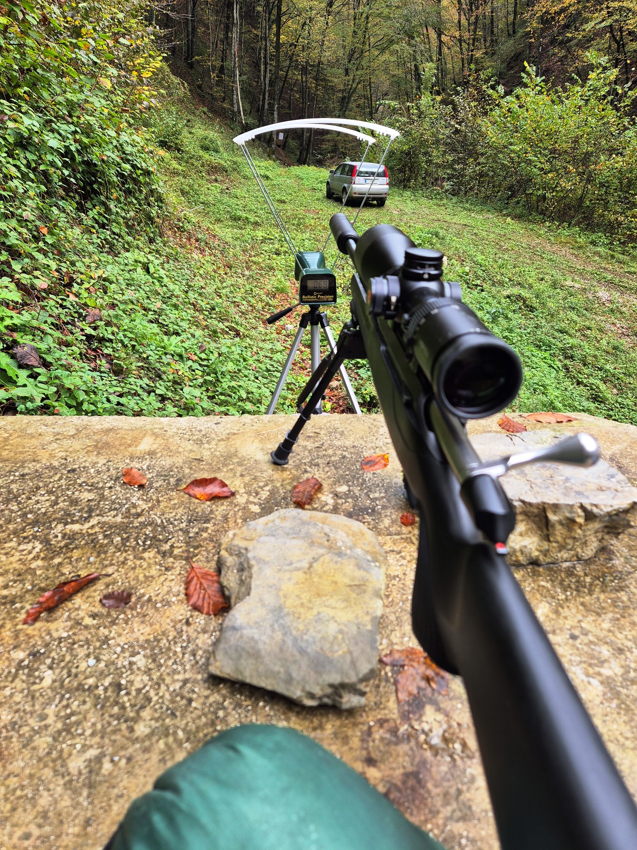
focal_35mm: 23
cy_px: 425
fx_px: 564
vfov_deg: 73.9
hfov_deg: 58.9
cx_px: 318
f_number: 1.8
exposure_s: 1/180
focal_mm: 5.4
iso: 50
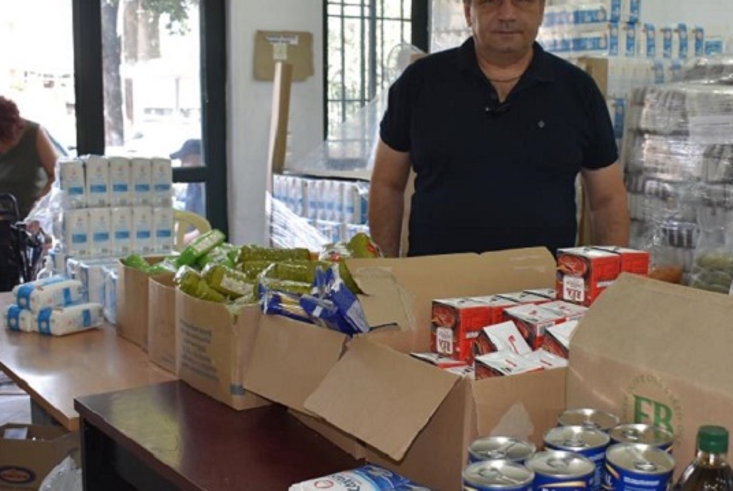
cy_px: 241
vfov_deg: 27.1
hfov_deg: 39.4
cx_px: 440
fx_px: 1019
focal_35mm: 50
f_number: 5
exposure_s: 1/200
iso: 720
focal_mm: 24
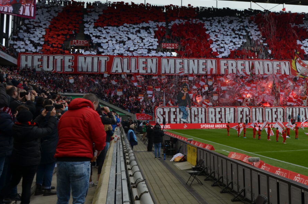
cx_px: 272
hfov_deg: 33.5
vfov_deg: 23.5
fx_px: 486
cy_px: 52
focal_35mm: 57
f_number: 7.1
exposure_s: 1/200
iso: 200
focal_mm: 21
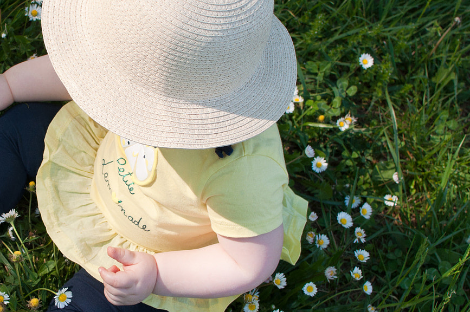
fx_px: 1264
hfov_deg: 20.8
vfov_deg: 14.1
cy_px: 149
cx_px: 91
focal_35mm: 97
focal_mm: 35
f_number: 6.3
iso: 200
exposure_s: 1/320
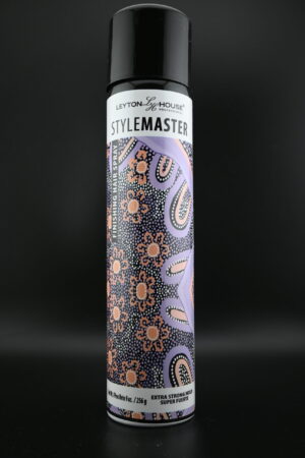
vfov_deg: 51.3
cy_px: 229
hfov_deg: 35.5
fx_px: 477
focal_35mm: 38
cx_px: 152
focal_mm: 25
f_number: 4.5
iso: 100
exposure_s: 1/80
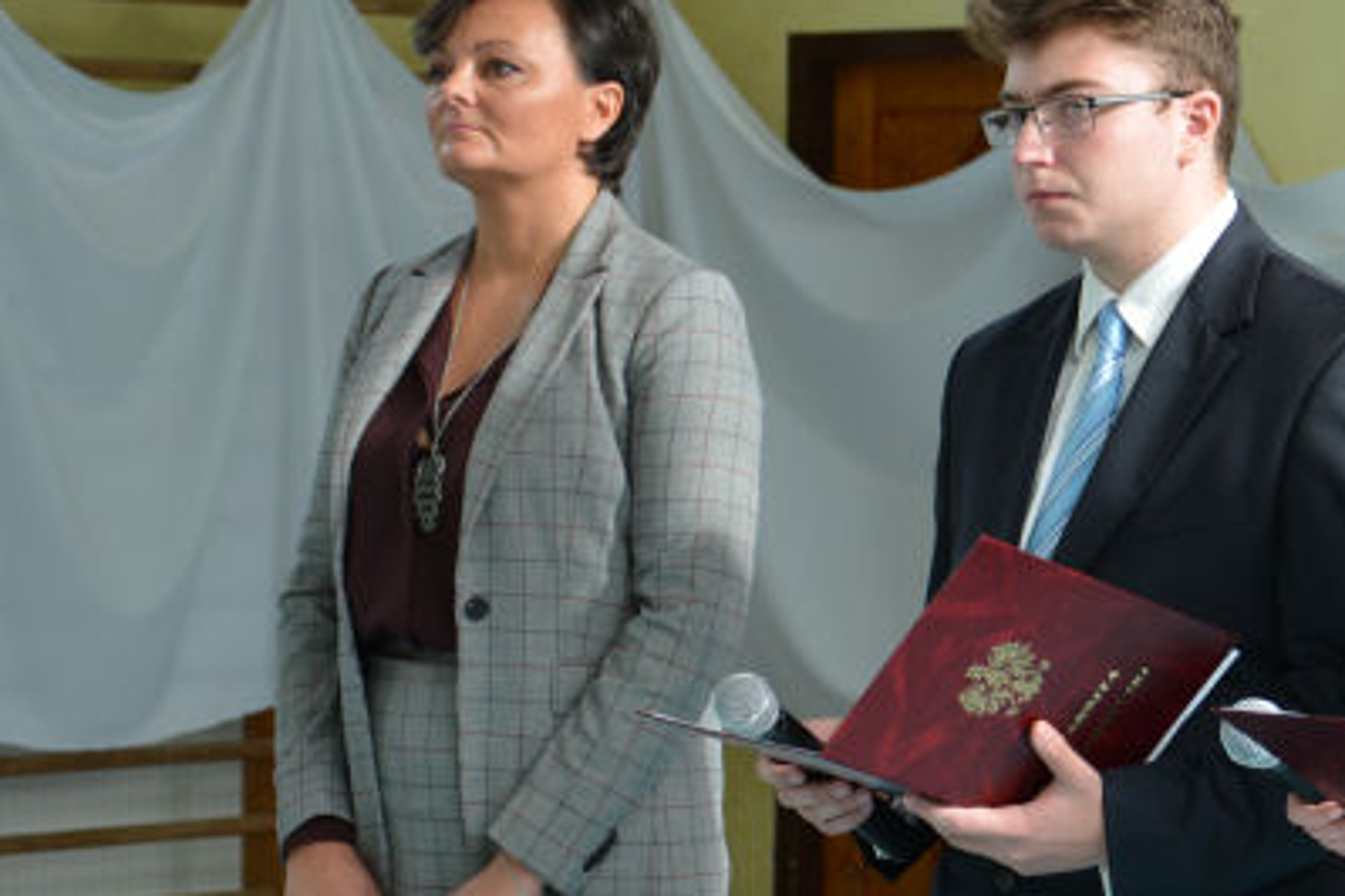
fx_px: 6314
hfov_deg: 12.1
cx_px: 1214
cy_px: 374
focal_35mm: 169
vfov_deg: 8.1
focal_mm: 50
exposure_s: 1/125
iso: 360
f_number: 5.6
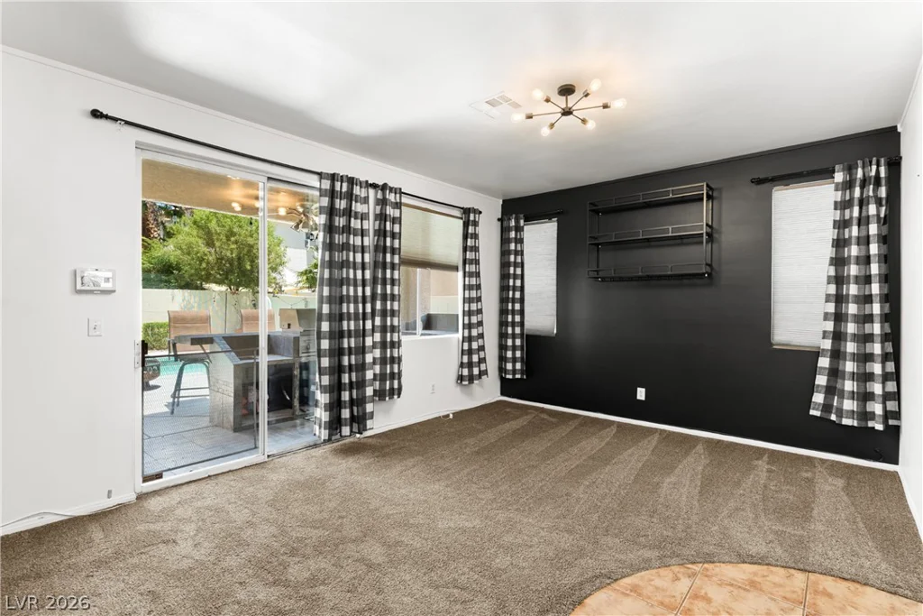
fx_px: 436
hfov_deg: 93.3
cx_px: 462
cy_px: 308
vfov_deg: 70.5
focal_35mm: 17
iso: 400
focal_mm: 17
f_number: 8
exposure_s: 1/15
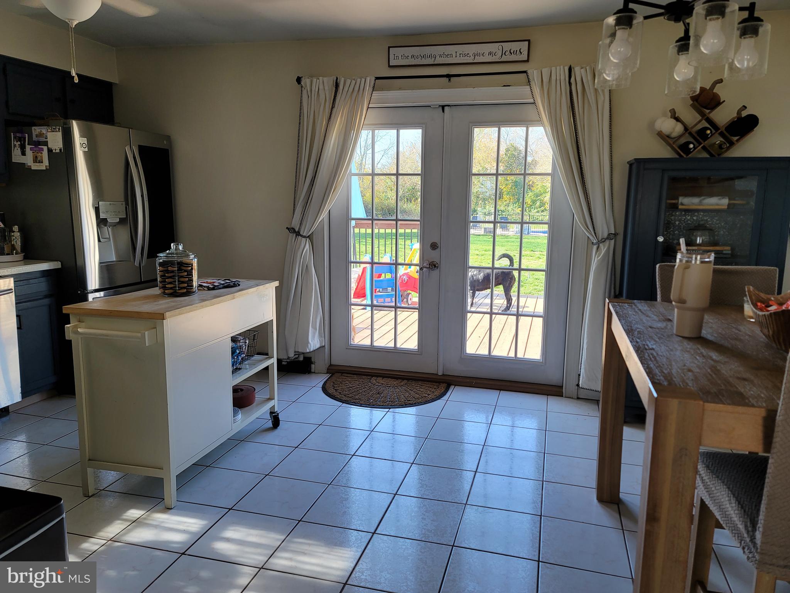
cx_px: 395
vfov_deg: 54.9
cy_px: 296
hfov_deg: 69.4
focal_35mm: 25
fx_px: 571
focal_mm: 7
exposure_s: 1/120
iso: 64
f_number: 1.8
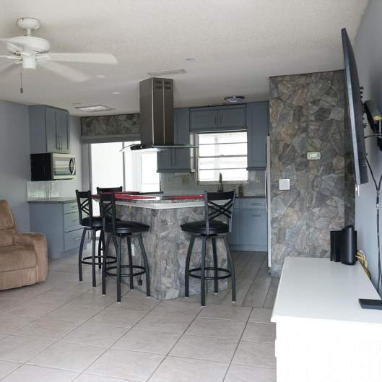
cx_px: 127
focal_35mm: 36
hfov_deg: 45.3
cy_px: 191
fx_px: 449
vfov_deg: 46.0
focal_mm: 28
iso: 2000
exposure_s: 1/60
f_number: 6.3
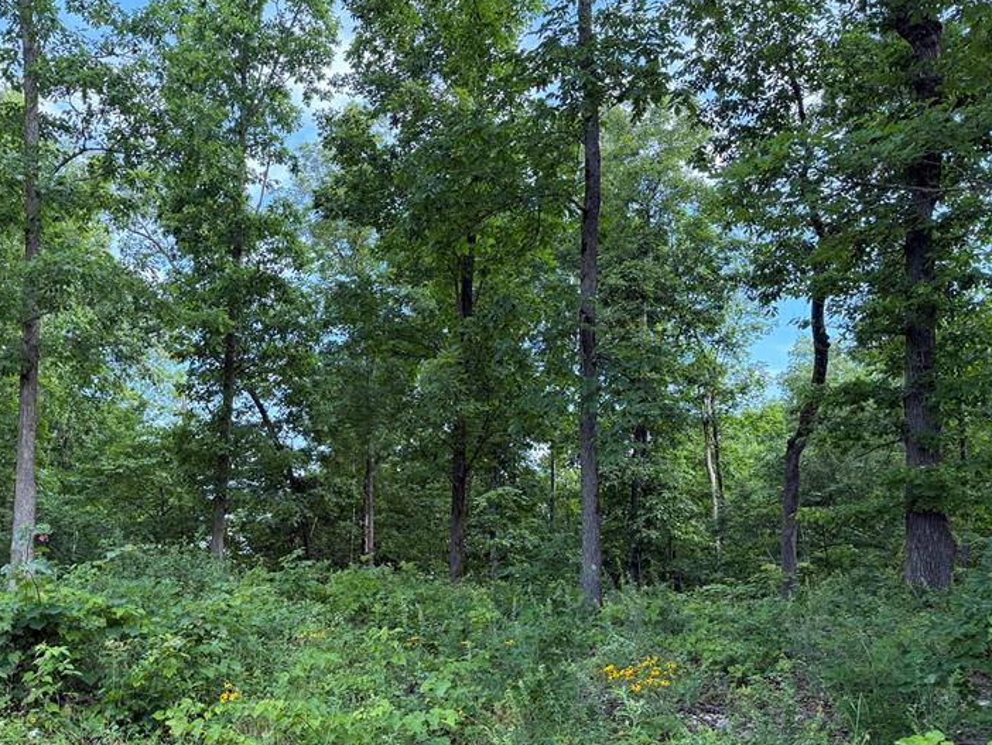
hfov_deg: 51.6
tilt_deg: +6.3
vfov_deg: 39.9
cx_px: 325
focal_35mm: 35
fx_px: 1003
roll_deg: -3.3
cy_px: 529
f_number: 1.78
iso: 80
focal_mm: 6.76
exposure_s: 1/272
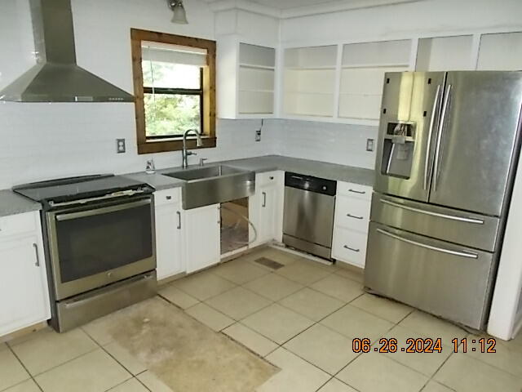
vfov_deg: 53.1
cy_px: 196
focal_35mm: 26
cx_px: 261
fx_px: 392
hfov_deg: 67.3
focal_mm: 4.6
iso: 320
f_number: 3.2
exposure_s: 1/25
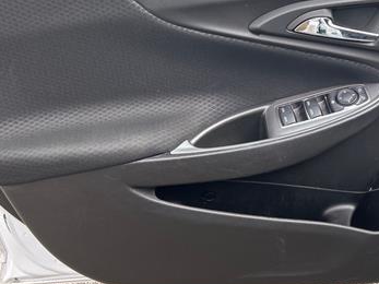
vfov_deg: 29.9
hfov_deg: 39.1
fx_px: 525
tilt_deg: -32.1
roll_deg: +1.0
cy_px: 86
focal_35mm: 48
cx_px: 261
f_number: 1.5
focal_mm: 5.7
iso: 50
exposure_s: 1/604
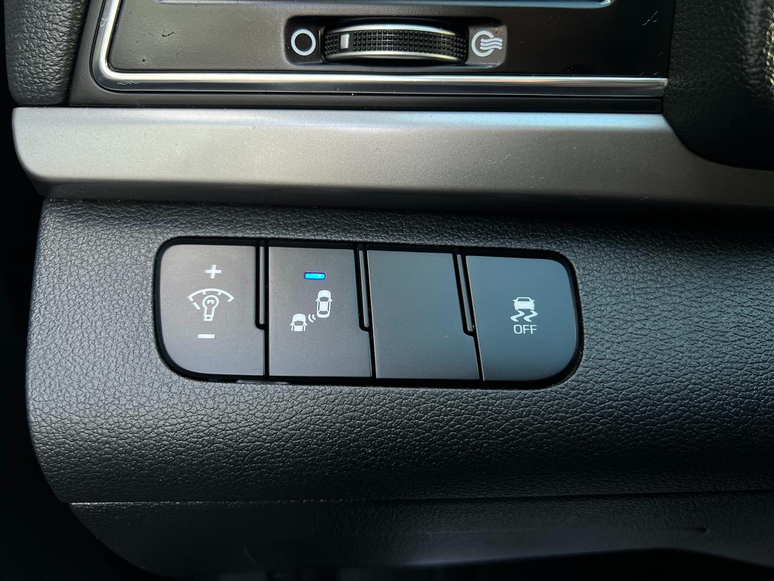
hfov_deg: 67.3
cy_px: 290
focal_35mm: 26
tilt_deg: -30.5
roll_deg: +3.3
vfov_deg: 53.1
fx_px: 581
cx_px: 387
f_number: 1.5
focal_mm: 5.7
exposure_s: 1/121
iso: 100
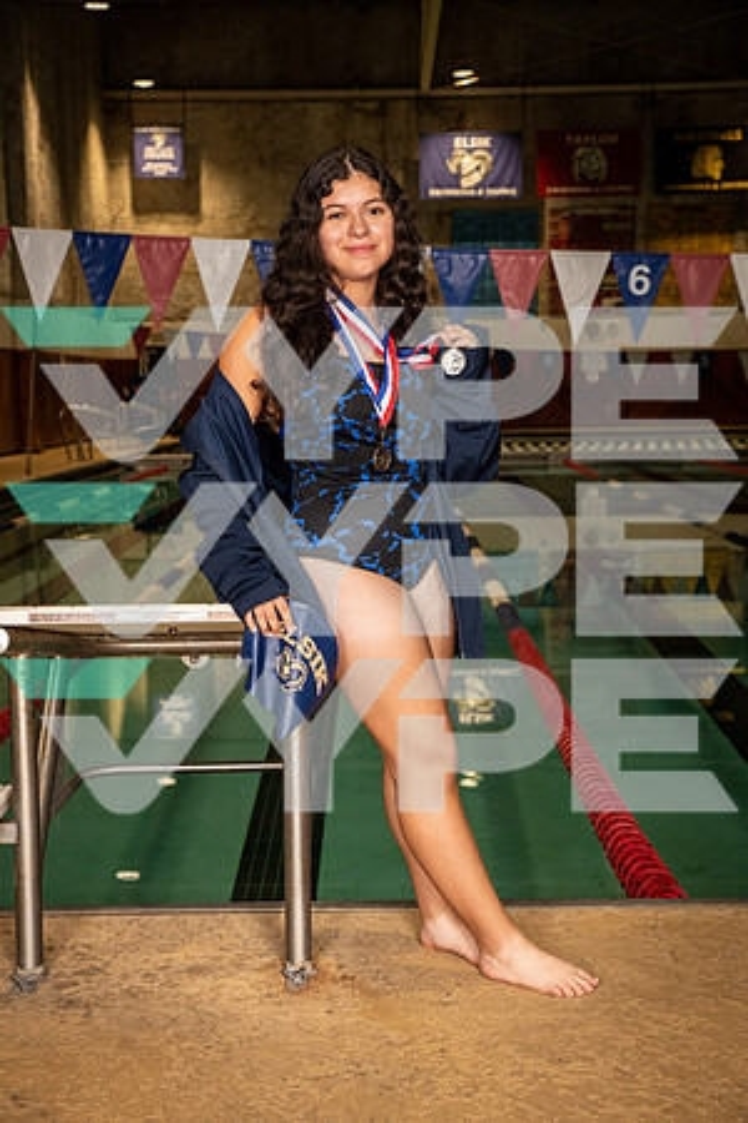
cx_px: 374
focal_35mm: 55
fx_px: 1714
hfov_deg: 24.6
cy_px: 562
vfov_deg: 36.2
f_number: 6.3
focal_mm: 55
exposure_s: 1/400
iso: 1000
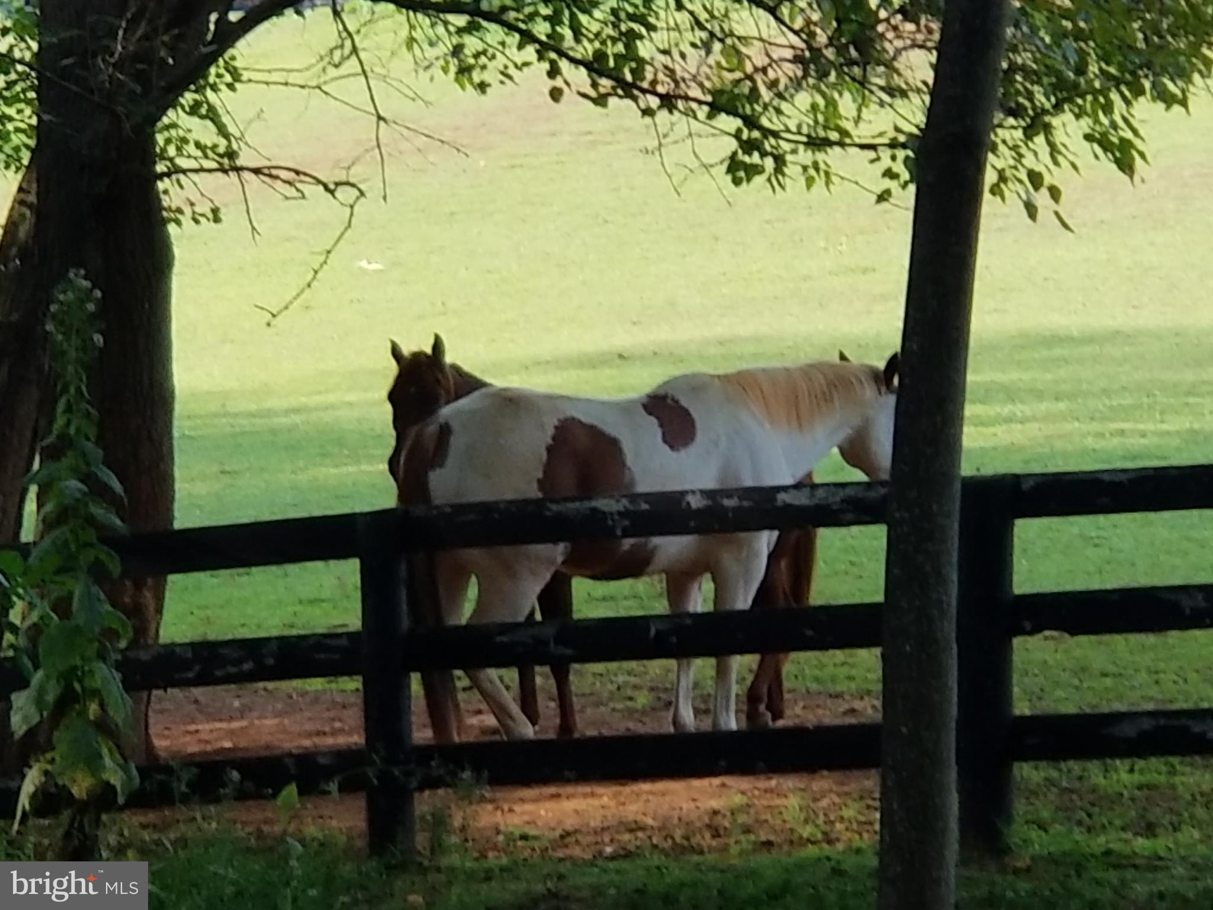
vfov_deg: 28.0
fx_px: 1822
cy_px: 455
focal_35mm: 52
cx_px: 606
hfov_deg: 36.8
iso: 25
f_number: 2.4
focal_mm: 6
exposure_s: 1/151
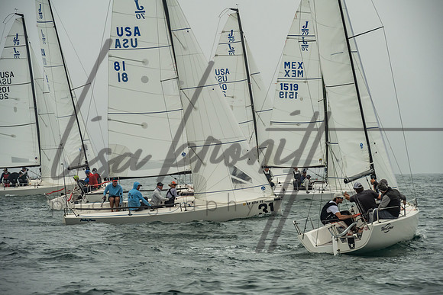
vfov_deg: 7.7
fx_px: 2201
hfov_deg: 11.5
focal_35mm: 179
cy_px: 148
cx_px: 222
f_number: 9
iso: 800
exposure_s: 1/2500
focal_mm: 175
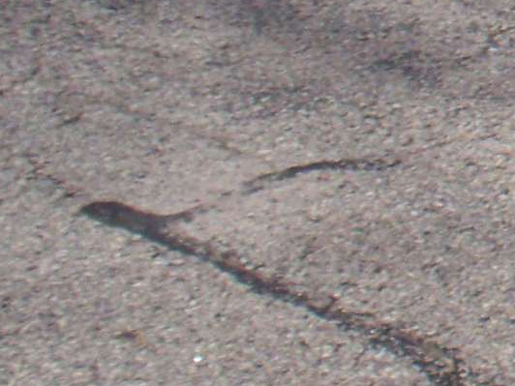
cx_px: 1355
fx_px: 3005
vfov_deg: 6.9
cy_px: -553
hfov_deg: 8.7
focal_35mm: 202
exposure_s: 1/640
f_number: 4.8
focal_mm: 7.54
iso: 100
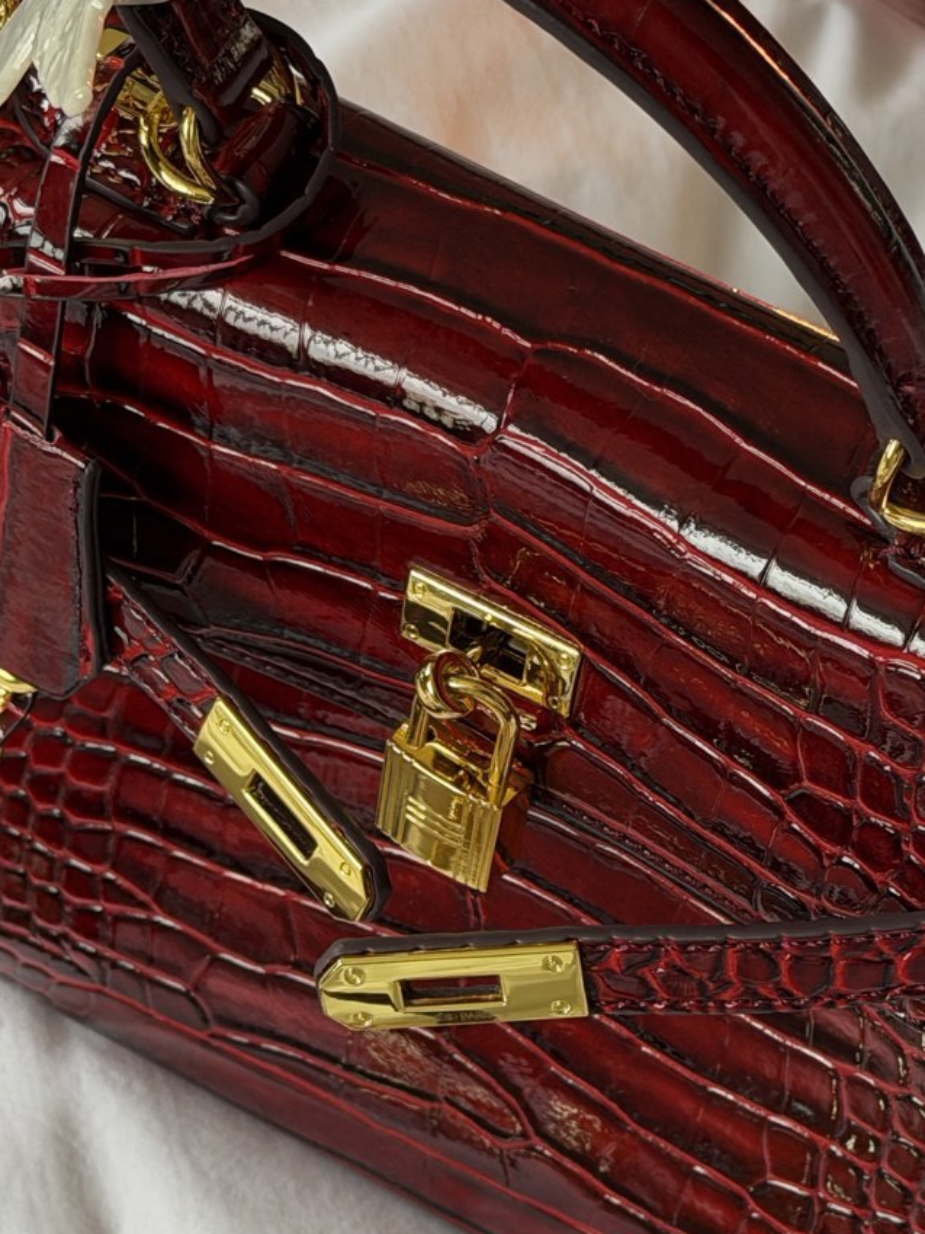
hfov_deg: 13.1
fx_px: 4028
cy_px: 751
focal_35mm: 113
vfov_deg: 17.4
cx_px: 684
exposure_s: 1/60
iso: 200
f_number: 1.78
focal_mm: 6.76
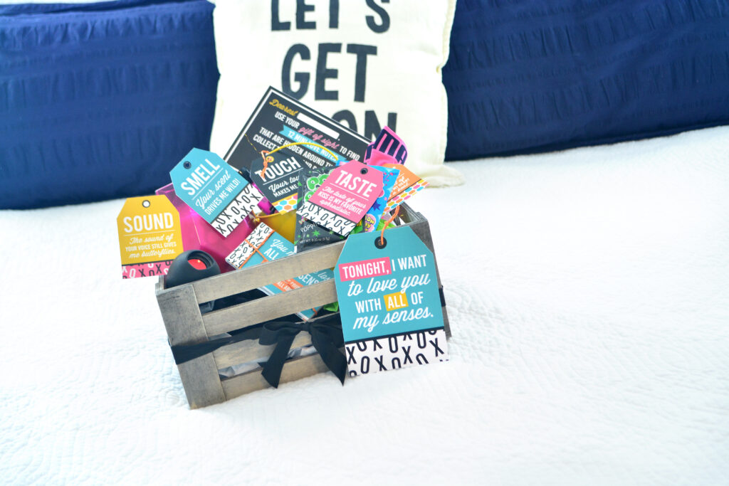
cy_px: 243
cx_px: 364
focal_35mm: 51
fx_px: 1033
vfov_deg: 26.5
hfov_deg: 38.9
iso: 1000
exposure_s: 1/50
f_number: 5
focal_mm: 34
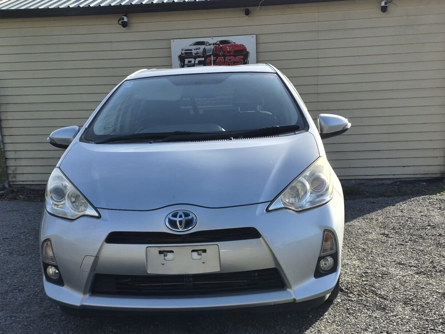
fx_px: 617
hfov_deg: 39.7
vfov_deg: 29.7
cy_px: 255
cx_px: 227
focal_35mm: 48
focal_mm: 5.4
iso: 64
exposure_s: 1/7696
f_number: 1.8
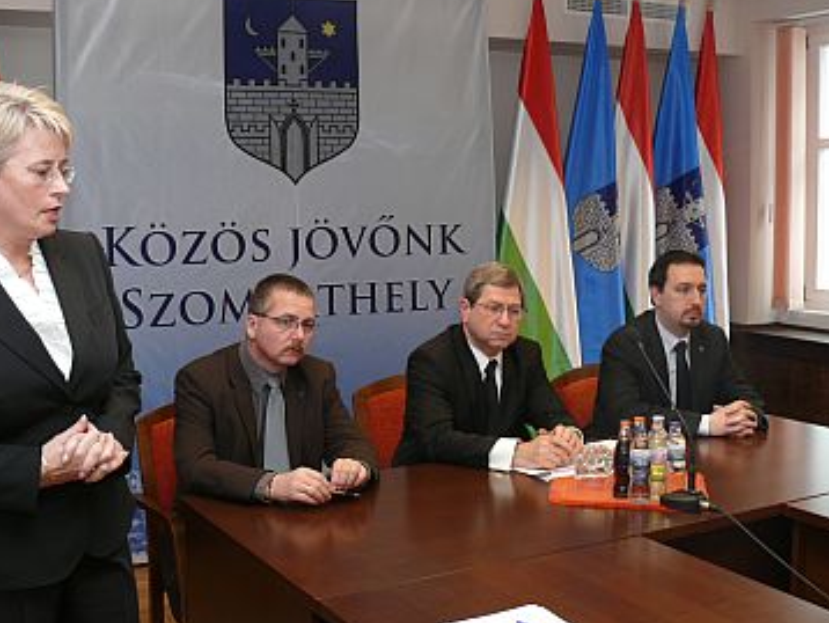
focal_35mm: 44
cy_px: 280
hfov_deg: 42.7
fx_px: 1054
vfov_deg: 32.9
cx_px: 327
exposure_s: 1/30
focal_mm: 7.4
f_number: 4
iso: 100
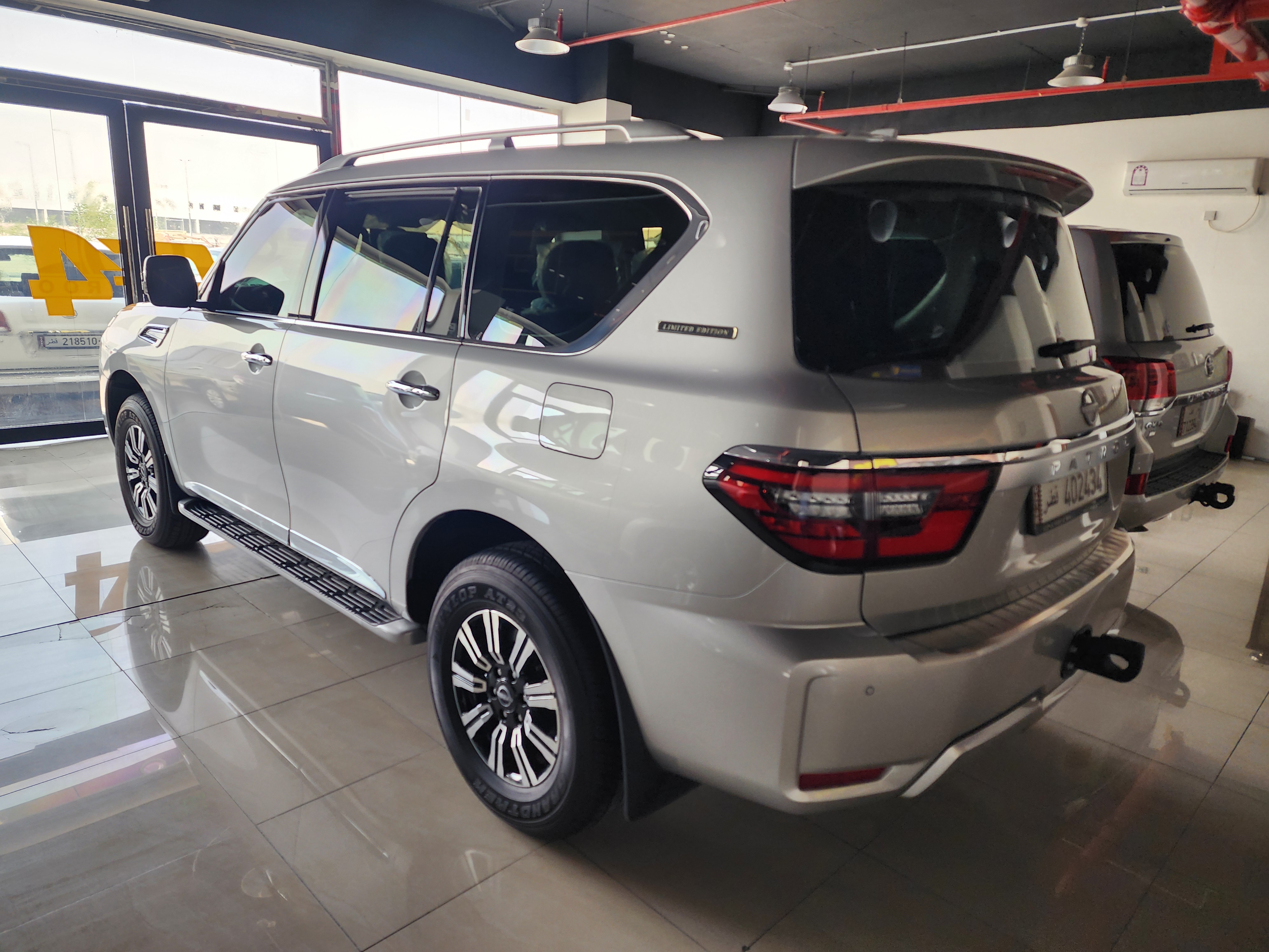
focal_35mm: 23
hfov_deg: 73.9
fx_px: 843
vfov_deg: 58.9
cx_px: 634
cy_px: 476
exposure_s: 1/120
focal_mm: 6.4
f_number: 1.8
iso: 80
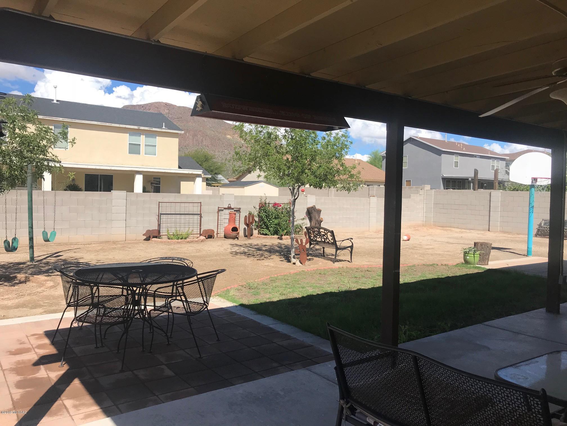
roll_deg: -1.1
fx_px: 459
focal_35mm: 28
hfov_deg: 63.4
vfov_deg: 49.7
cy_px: 213
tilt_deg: -1.7
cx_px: 284
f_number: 1.8
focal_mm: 3.99
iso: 20
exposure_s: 1/2591
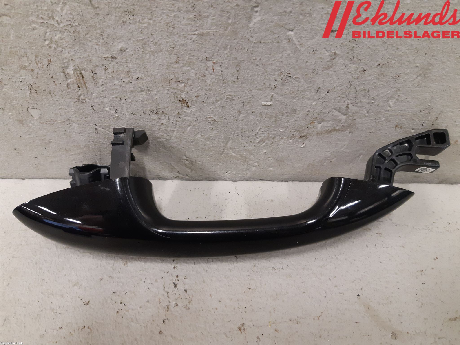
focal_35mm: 26
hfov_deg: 67.3
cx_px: 230
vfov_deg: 53.1
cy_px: 172
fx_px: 346
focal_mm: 3.93
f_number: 1.7
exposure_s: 1/50
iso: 250
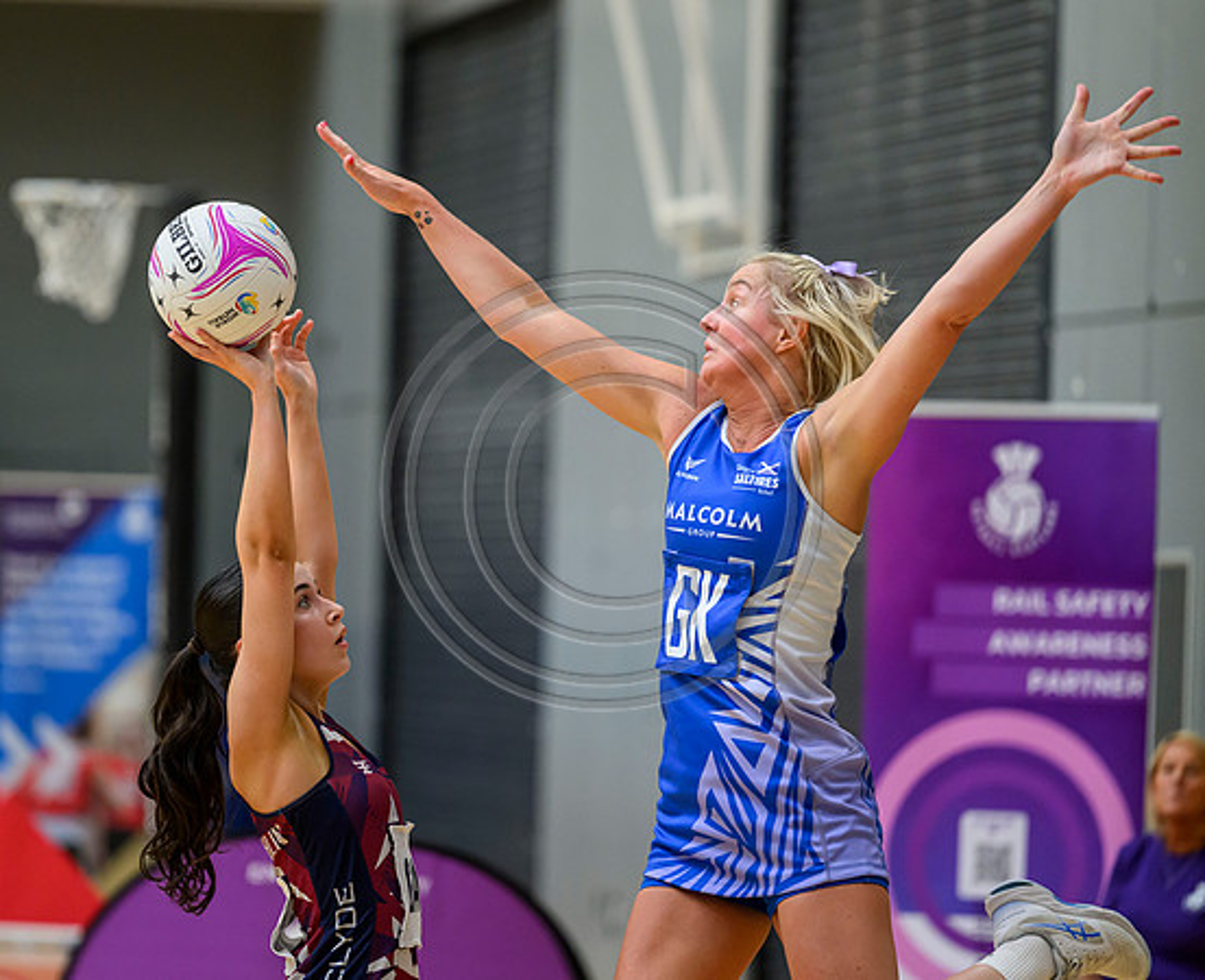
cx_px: 420
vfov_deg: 6.4
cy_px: 461
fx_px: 8759
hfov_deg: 7.9
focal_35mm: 244
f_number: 3.2
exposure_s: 1/1250
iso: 4000
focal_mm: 200
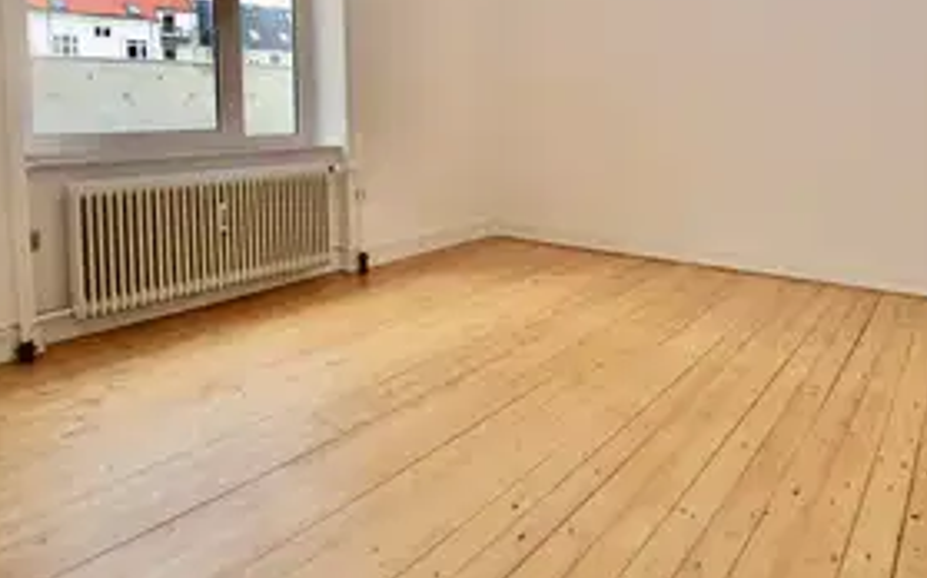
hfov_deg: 75.0
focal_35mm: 23
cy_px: 146
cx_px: 611
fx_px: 581
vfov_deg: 50.8
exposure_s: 1/100
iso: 200
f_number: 5.6
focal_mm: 10
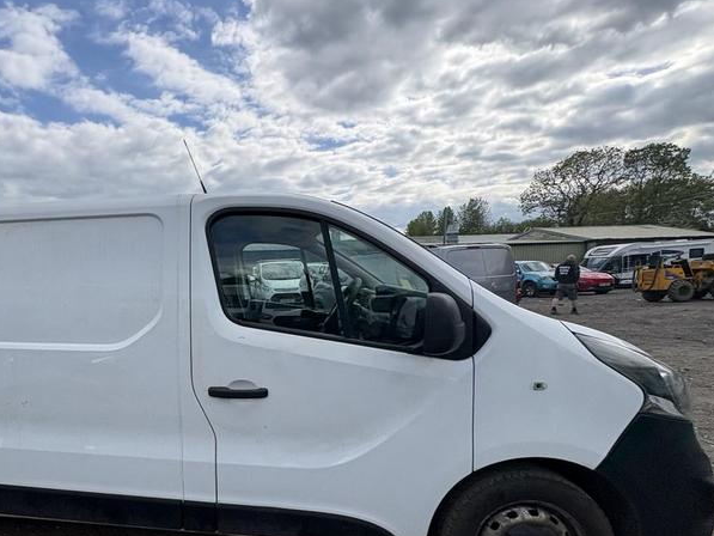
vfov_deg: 63.0
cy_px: 318
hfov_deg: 74.9
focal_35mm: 21
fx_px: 433
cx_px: 205
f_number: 2.2
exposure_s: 1/1880
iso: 50
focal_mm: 2.22
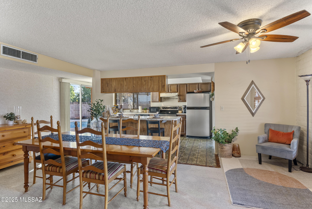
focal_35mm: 19
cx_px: 156
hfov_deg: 86.9
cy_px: 104
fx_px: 165
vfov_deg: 64.6
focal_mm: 19
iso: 200
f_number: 8
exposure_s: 10
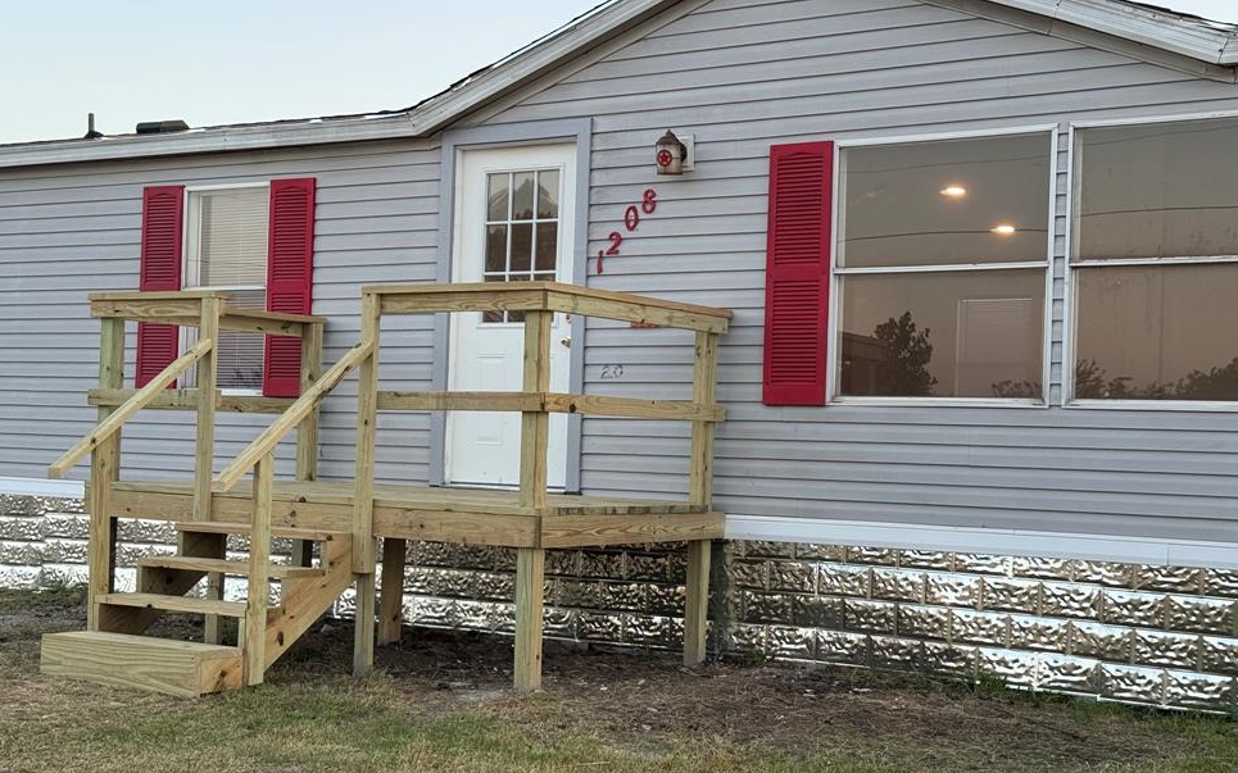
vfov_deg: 24.0
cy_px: 399
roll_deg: -2.0
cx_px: 631
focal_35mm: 54
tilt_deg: +0.9
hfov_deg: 37.5
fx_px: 1822
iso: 64
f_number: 1.78
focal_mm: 6.76
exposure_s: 1/236
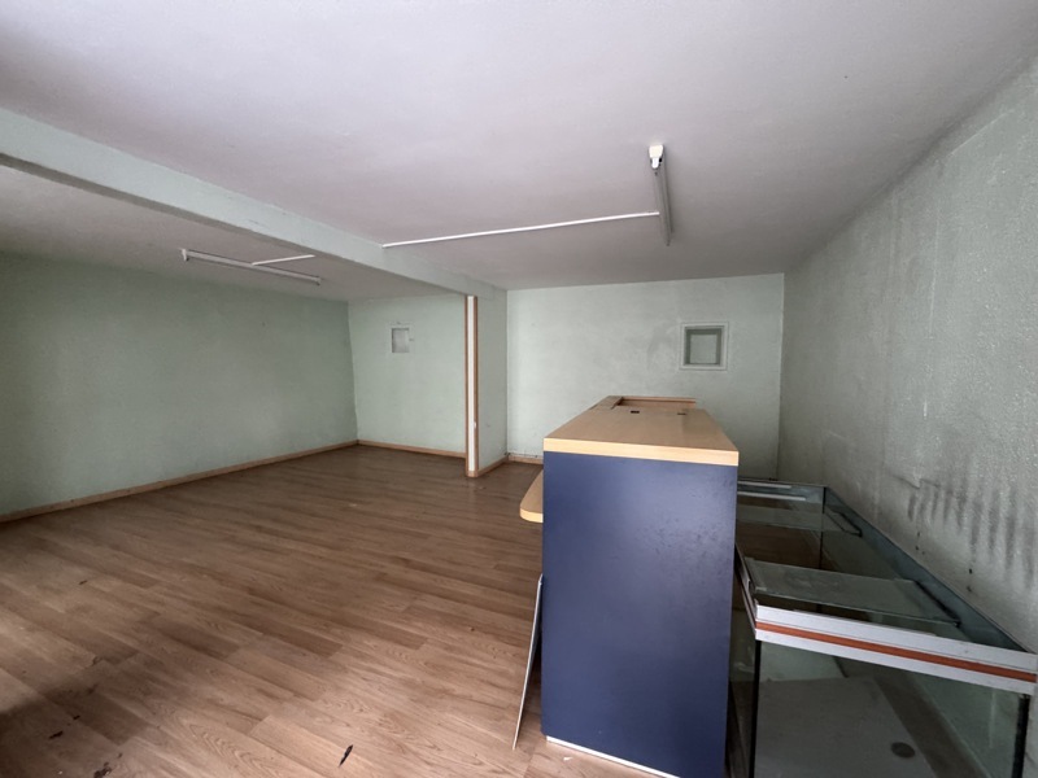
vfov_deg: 85.7
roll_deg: +0.3
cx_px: 519
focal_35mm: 14
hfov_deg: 102.1
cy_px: 389
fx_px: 420
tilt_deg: -5.8
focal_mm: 2.22
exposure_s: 1/60
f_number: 2.2
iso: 800
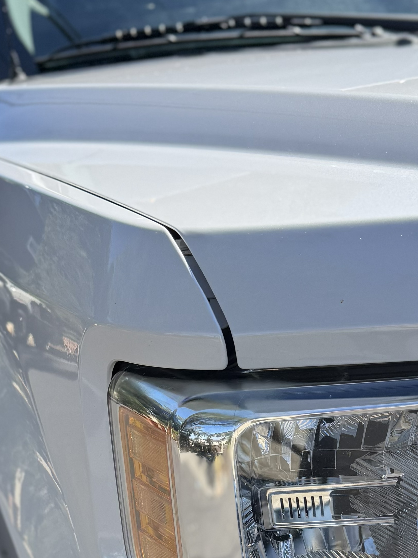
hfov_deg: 22.9
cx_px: 337
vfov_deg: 28.6
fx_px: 1014
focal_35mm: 63
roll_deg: +0.0
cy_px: 571
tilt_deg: -20.8
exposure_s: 1/2801
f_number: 1.78
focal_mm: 6.76
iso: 100
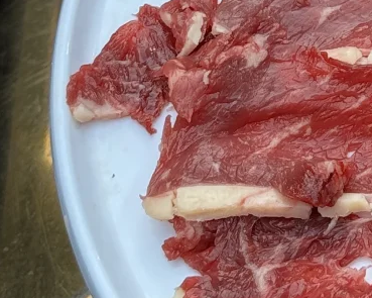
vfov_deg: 8.1
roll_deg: +0.6
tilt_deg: -37.9
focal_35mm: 183
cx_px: 519
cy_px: -287
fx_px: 2014
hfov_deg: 10.3
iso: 64
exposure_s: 1/100
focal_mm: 6.76
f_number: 1.78
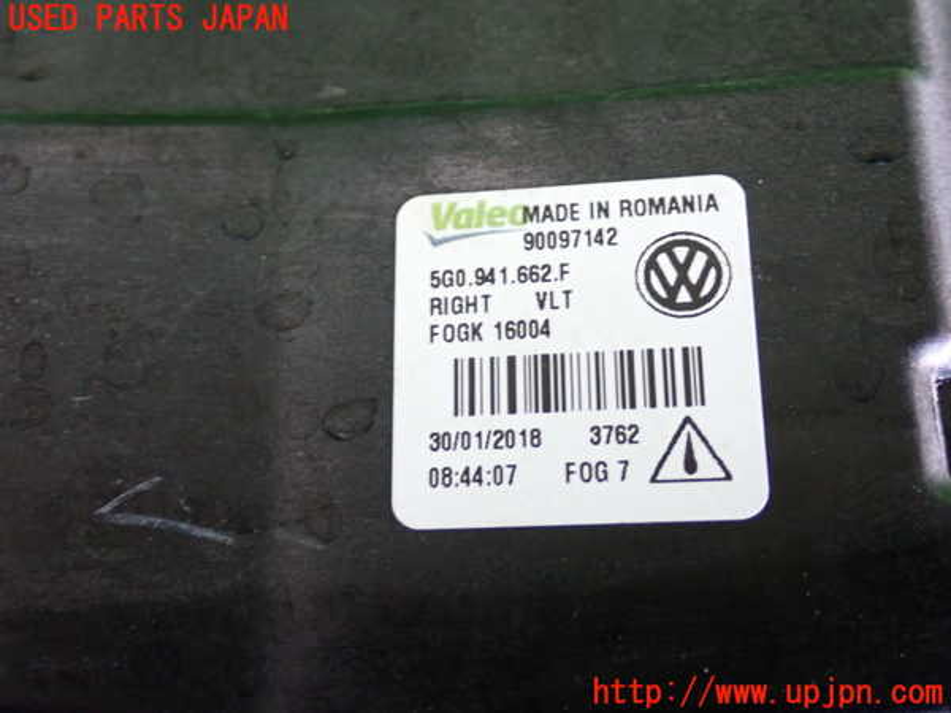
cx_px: 476
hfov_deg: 40.4
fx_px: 1291
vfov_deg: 30.9
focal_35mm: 47
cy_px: 356
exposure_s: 1/50
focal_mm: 8.4
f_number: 3.1
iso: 800
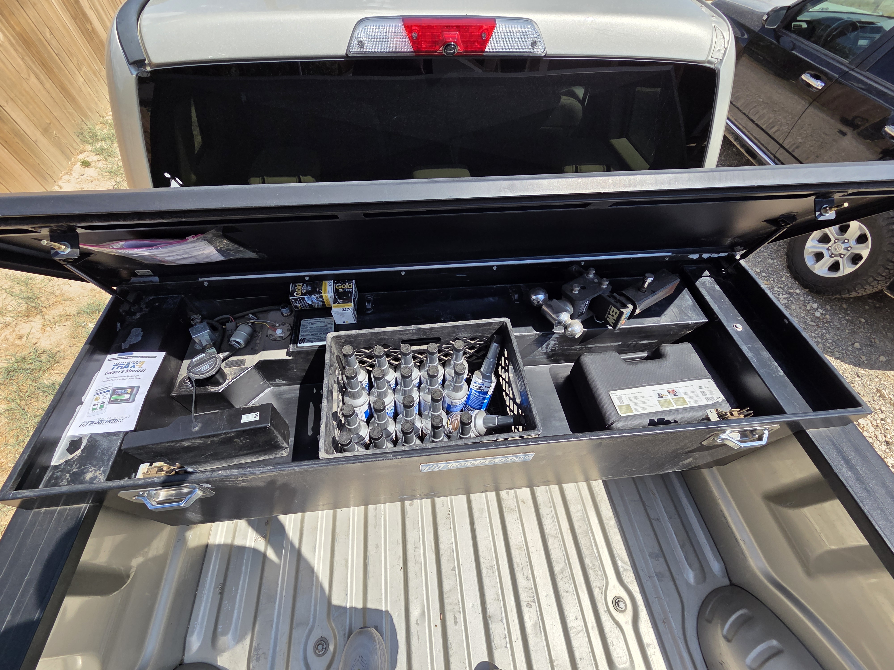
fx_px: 336
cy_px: 335
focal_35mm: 13
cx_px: 447
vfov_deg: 89.9
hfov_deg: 106.2
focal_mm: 2.2
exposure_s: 1/2000
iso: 50
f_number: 2.2
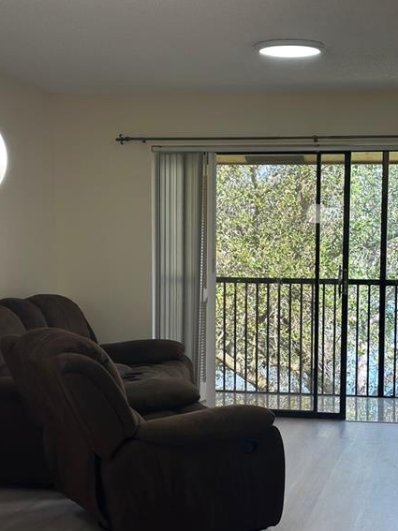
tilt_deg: -5.6
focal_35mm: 65
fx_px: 997
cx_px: 259
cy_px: 317
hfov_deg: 22.5
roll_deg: +0.1
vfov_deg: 29.8
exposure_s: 1/188
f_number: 1.78
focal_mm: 6.86
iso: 80
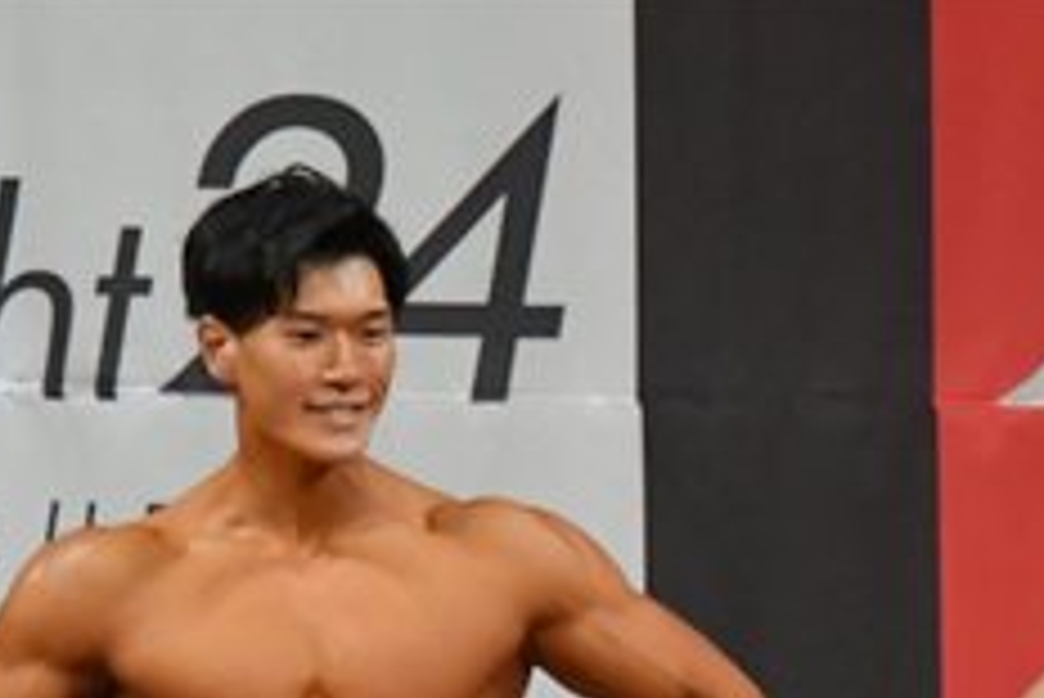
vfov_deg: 1.6
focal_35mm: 851
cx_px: 1465
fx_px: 24693
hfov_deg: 2.4
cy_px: 1144
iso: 7200
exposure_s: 1/400
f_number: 5.6
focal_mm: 170
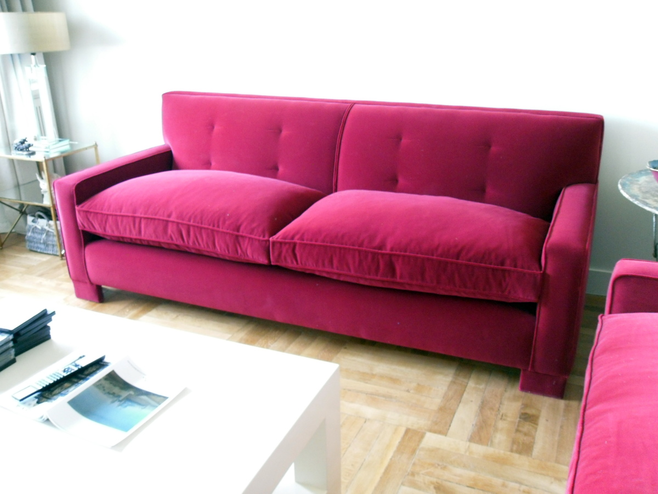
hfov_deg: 52.6
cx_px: 329
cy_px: 247
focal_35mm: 35
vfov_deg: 40.7
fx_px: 665
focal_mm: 6.3
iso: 400
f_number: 3.5
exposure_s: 1/12
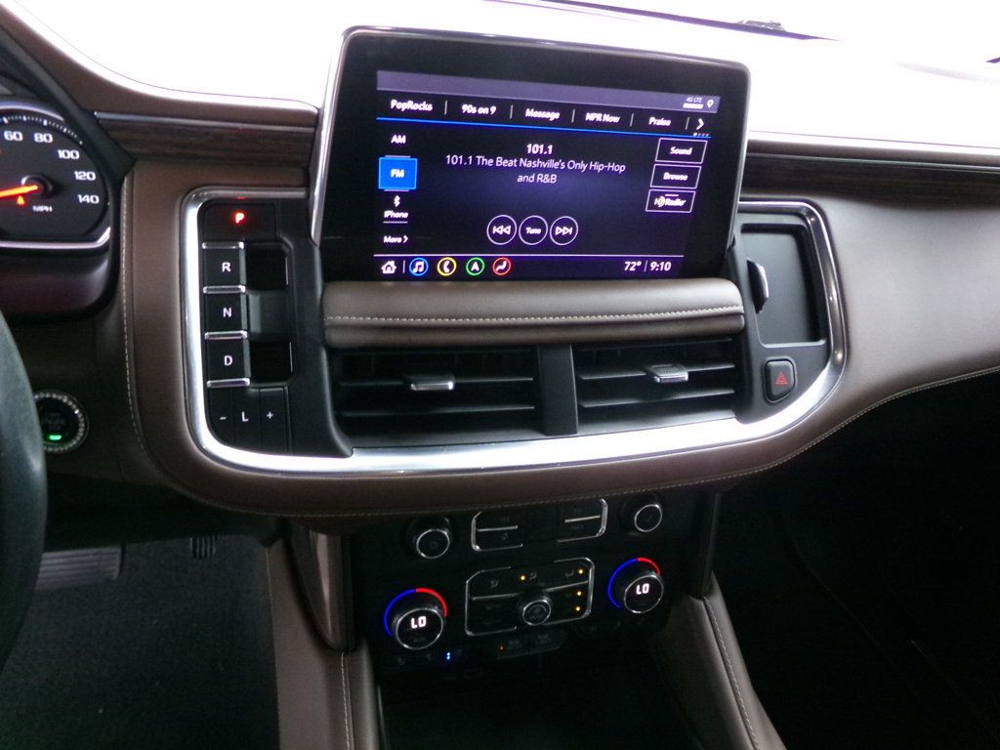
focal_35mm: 24
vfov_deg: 56.8
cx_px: 500
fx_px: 693
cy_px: 375
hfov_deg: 71.6
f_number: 3.7
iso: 800
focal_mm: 4.3
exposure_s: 1/60
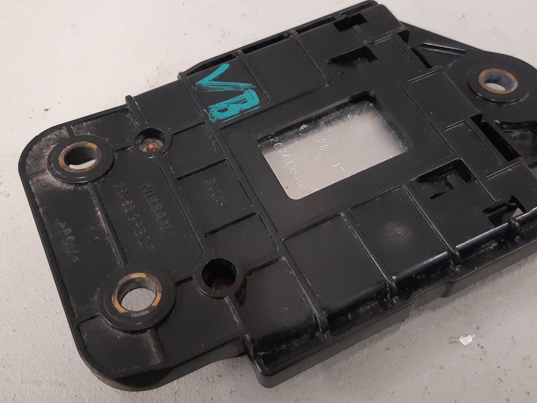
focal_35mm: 39
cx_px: 259
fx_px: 605
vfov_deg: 36.8
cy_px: 181
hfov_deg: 47.9
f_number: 1.7
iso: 250
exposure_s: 1/50
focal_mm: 3.93
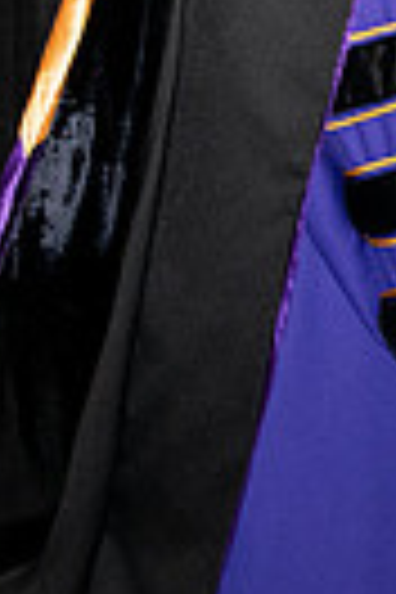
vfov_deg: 6.0
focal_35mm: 344
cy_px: 11
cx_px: 945
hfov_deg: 3.9
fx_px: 5676
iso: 1600
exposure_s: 1/200
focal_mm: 78
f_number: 5.6
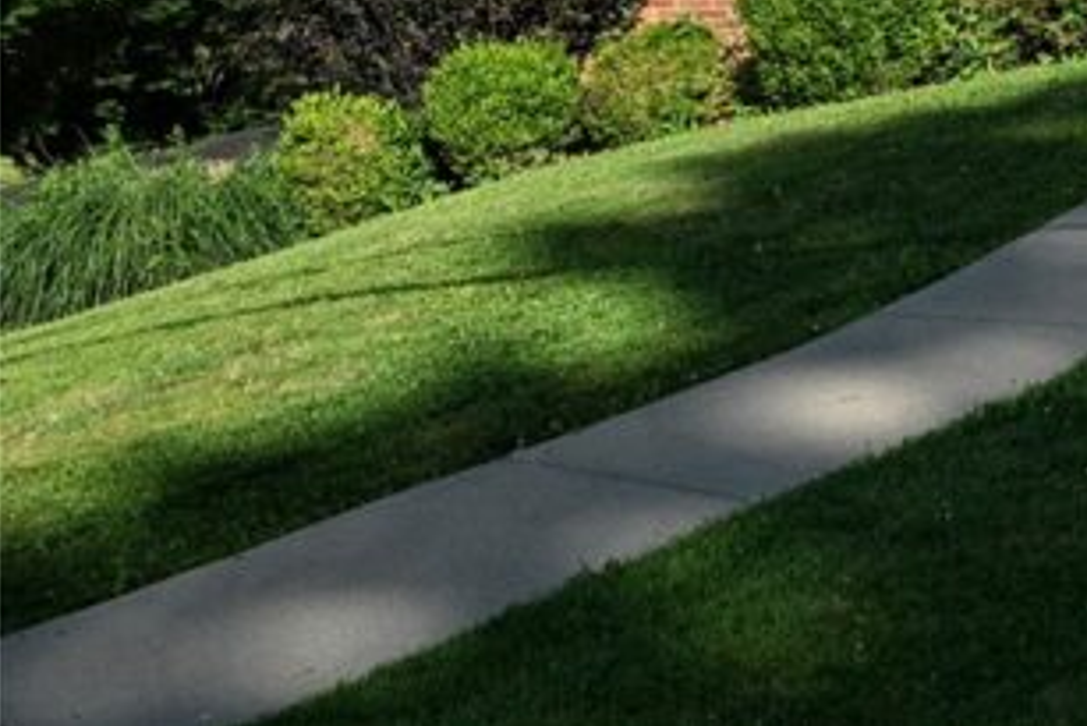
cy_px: -207
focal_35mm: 88
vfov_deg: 14.9
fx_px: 2657
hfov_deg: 21.0
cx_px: 1413
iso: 100
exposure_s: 1/160
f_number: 9
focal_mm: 22.5
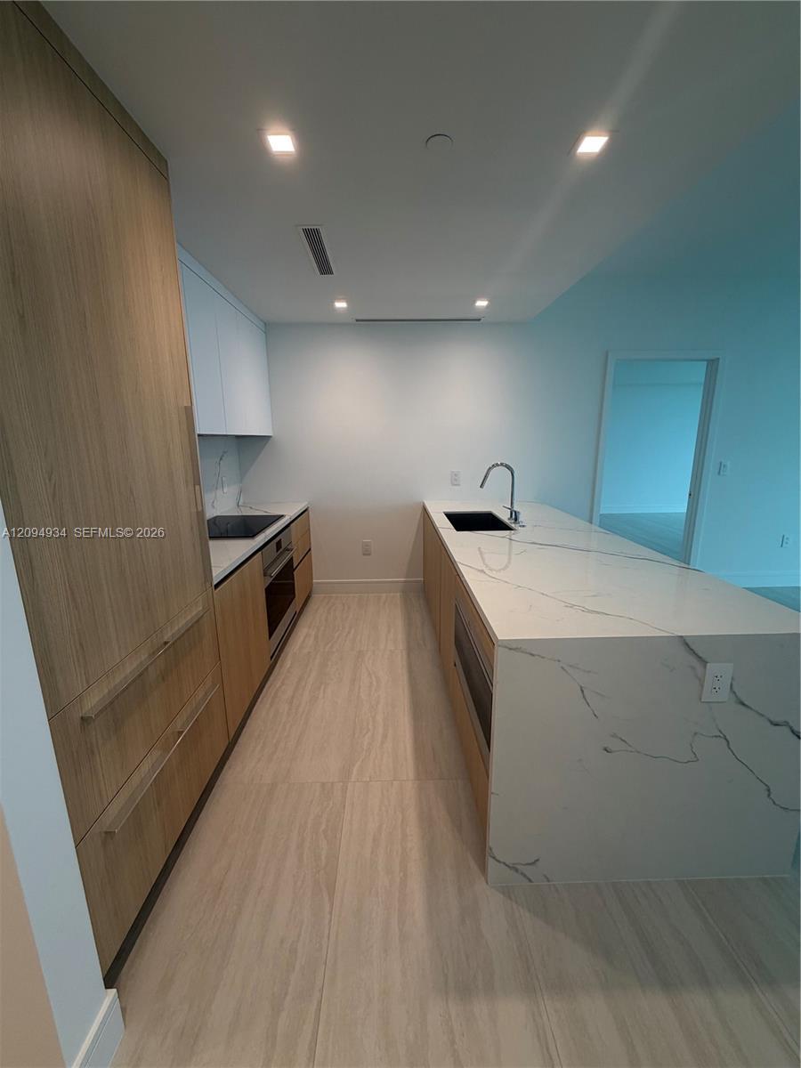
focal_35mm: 14
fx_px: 432
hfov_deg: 85.7
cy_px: 534
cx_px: 400
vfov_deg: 102.1
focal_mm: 2.22
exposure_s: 1/120
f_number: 2.2
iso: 100
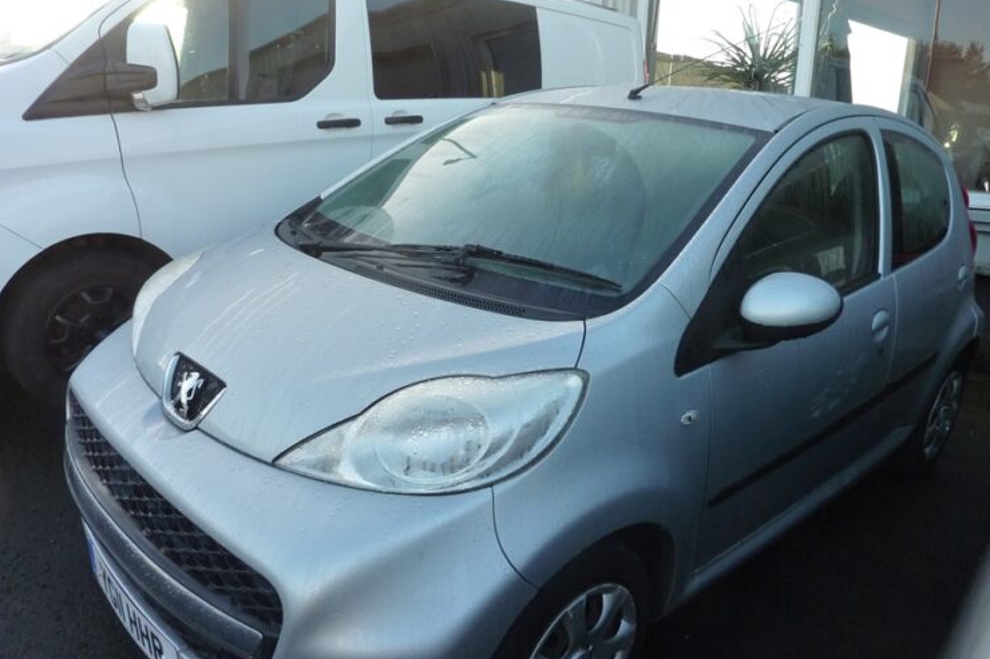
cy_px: 358
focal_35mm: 27
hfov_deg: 67.4
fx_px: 742
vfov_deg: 47.9
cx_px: 486
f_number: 4
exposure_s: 1/200
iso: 250
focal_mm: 4.1
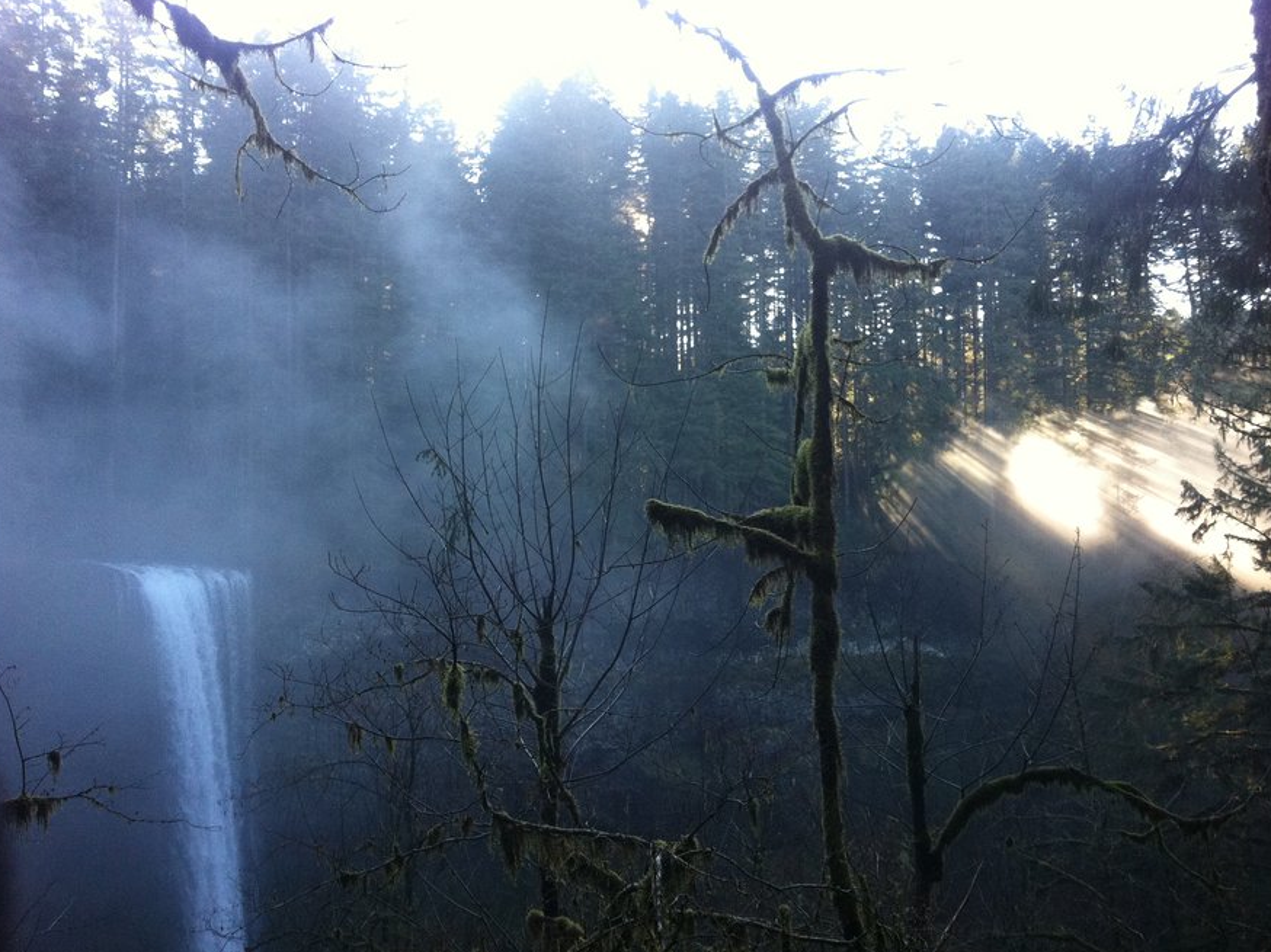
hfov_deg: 51.4
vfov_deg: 39.6
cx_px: 636
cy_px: 474
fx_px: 1321
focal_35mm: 36
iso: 125
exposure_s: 1/120
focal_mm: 3.85
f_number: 2.8
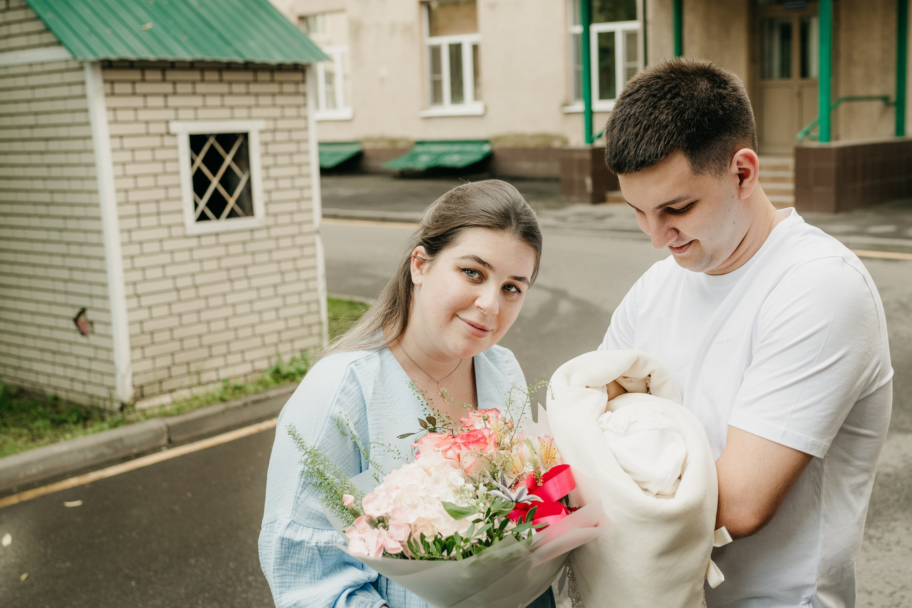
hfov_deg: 42.5
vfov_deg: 29.2
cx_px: 548
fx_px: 1165
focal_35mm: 46
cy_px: 330
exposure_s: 1/320
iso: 250
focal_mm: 35
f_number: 3.5
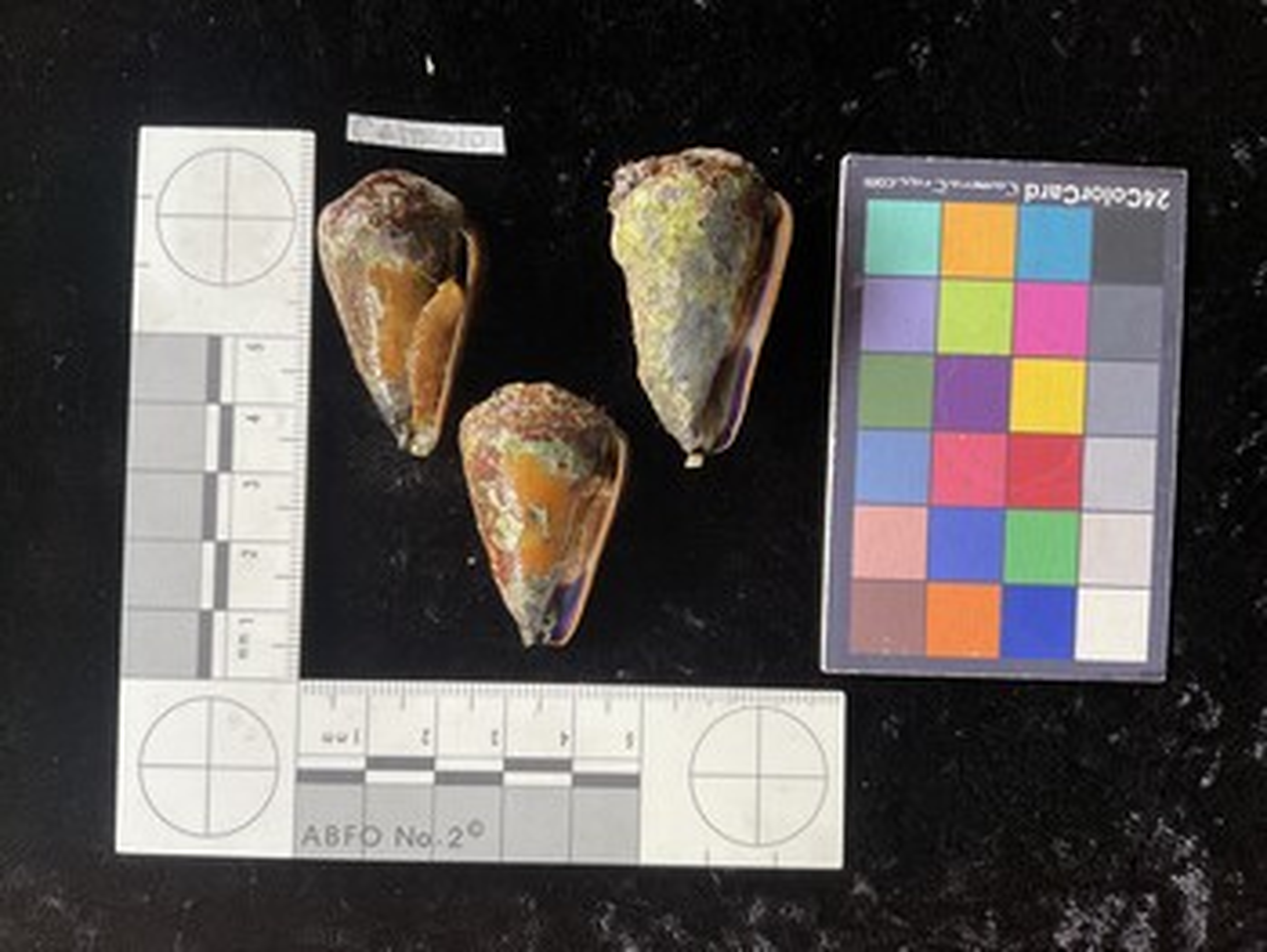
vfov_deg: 48.3
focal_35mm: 29
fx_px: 1062
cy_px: 476
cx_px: 634
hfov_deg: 61.6
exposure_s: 1/60
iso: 80
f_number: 1.8
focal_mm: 3
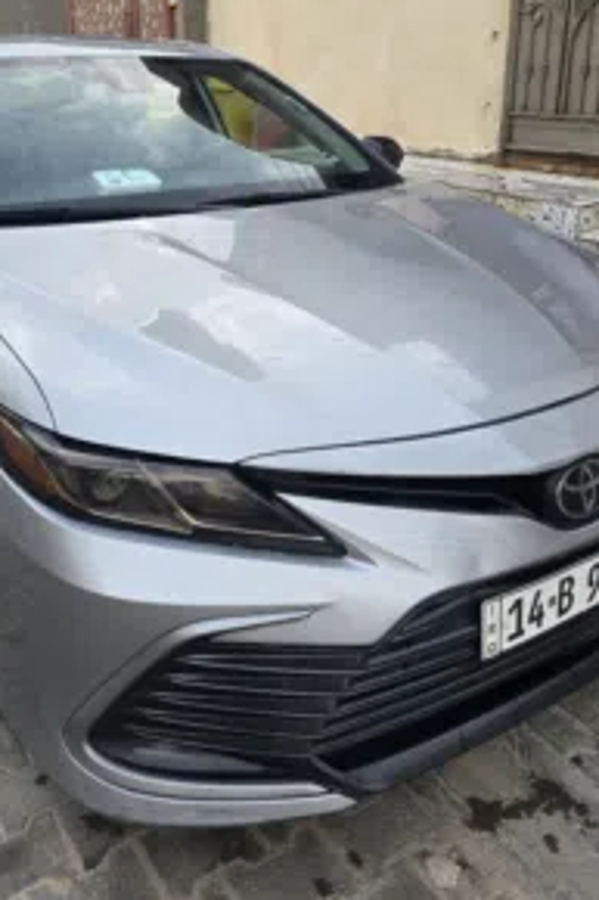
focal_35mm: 33
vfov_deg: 56.5
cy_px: 332
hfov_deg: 39.8
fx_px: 825
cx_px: 239
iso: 12
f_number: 1.7
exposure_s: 1/180
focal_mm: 6.3
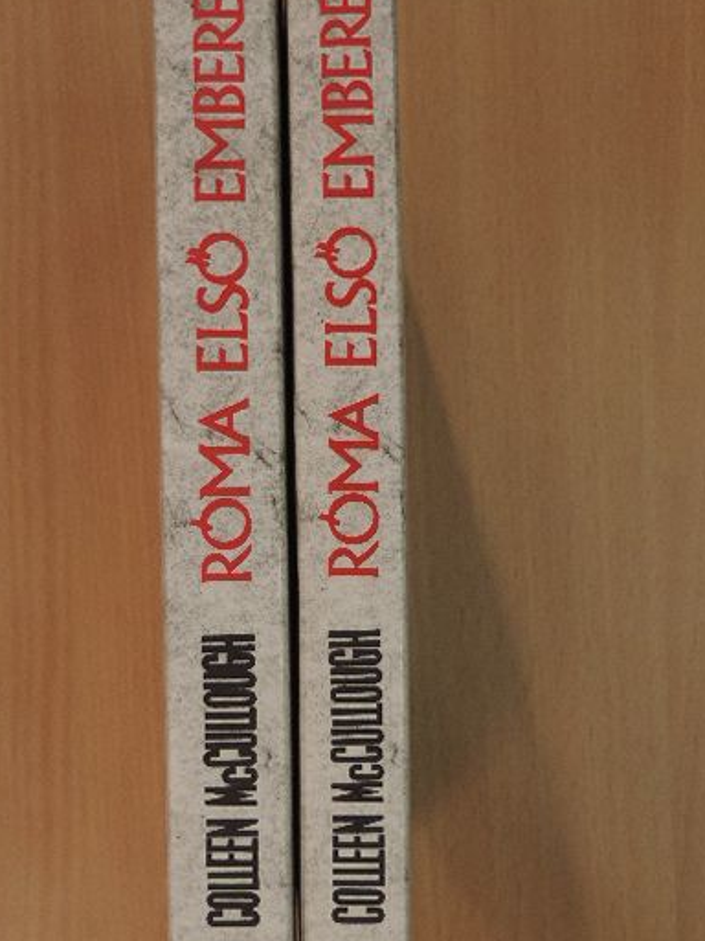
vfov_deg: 38.2
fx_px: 1358
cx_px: 303
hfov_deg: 29.1
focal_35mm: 50
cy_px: 505
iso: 360
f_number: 3.7
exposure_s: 1/50
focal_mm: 7.1
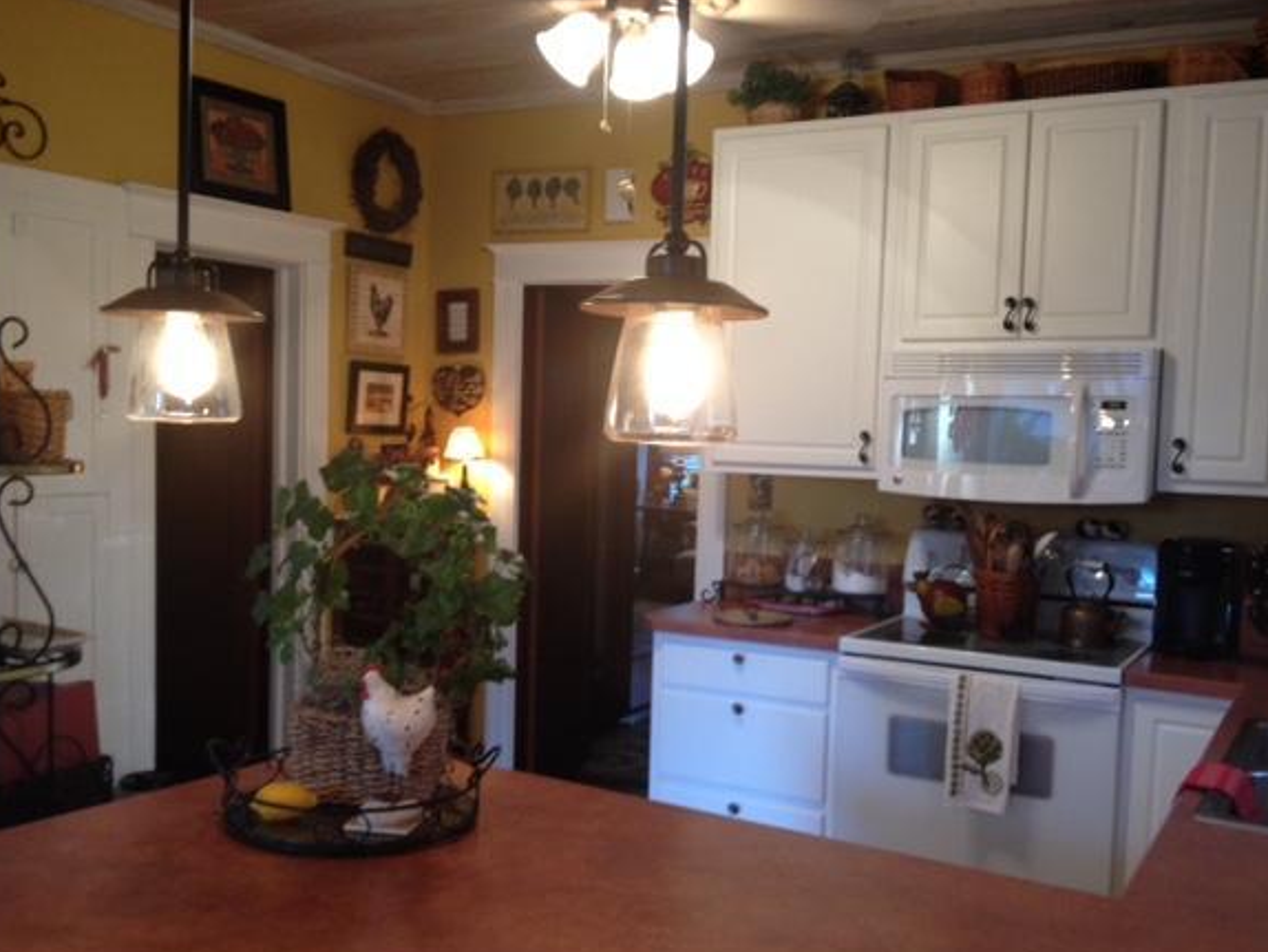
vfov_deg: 36.8
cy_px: 523
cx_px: 687
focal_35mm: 39
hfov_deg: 47.8
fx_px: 1429
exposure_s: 1/20
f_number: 2.4
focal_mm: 4.28
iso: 100
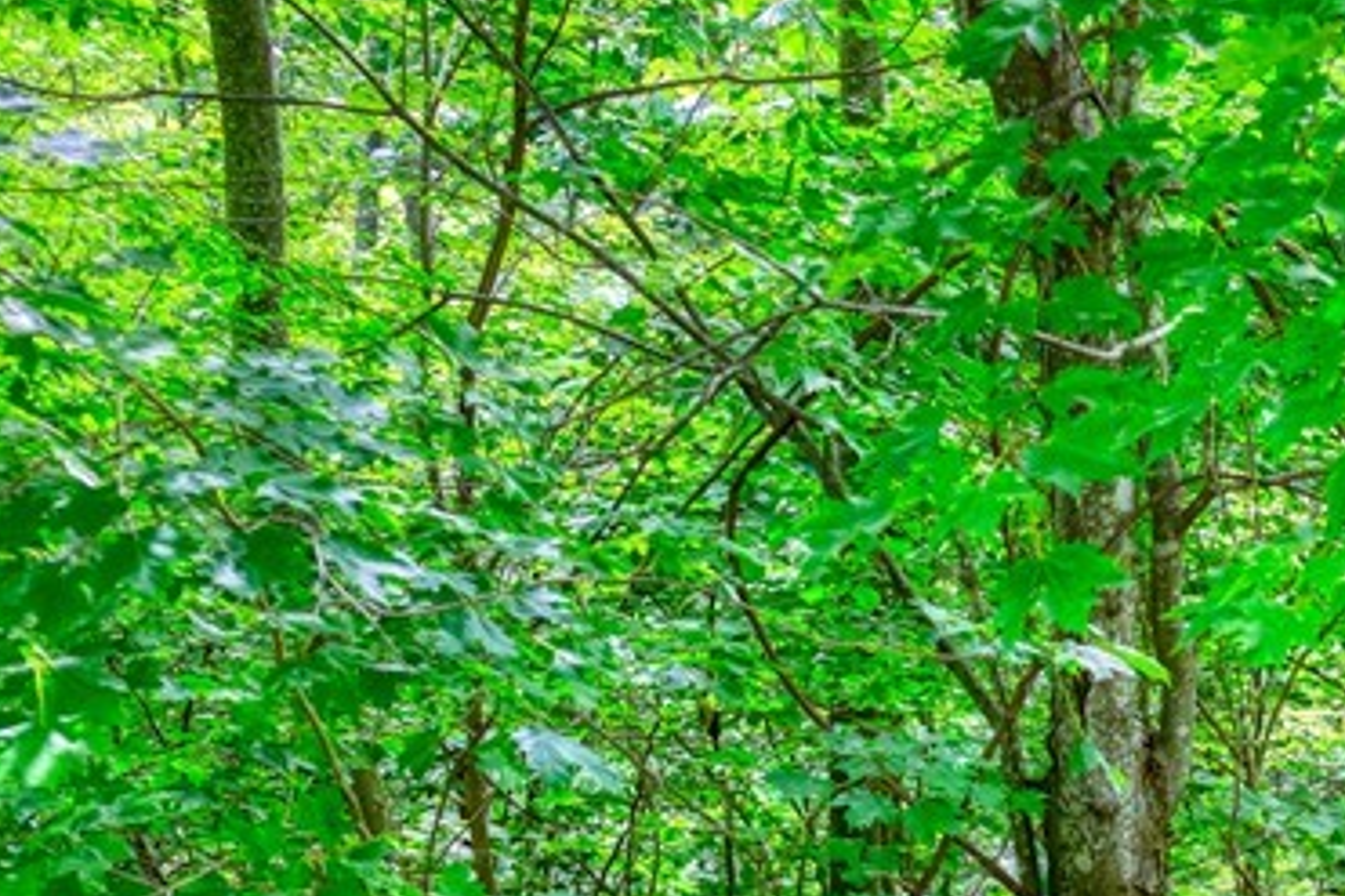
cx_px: 1679
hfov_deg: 23.2
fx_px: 2950
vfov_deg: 16.4
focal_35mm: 79
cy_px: 1139
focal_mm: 18
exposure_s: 1/105
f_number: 4
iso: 320
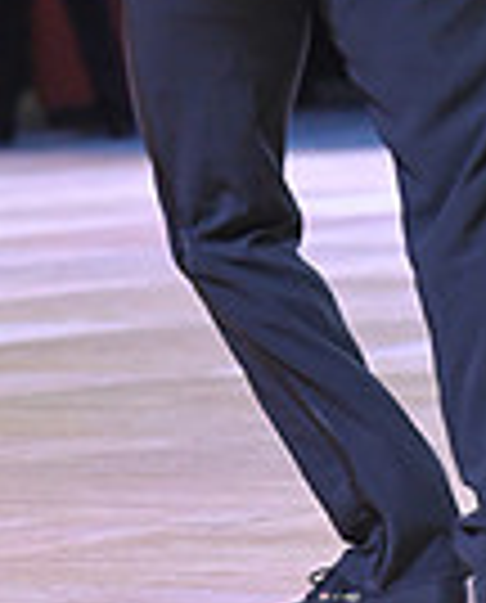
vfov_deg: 4.8
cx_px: 326
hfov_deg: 3.9
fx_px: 7106
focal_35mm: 397
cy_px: -166
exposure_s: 1/250
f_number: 4
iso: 2000
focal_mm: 98
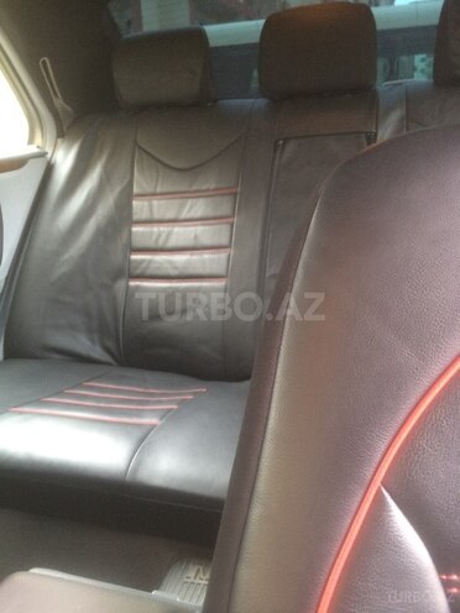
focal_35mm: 29
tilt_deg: -17.4
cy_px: 306
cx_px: 230
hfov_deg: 48.2
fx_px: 514
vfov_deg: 61.7
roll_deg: +1.4
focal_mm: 4.15
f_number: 2.2
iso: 200
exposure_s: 1/33
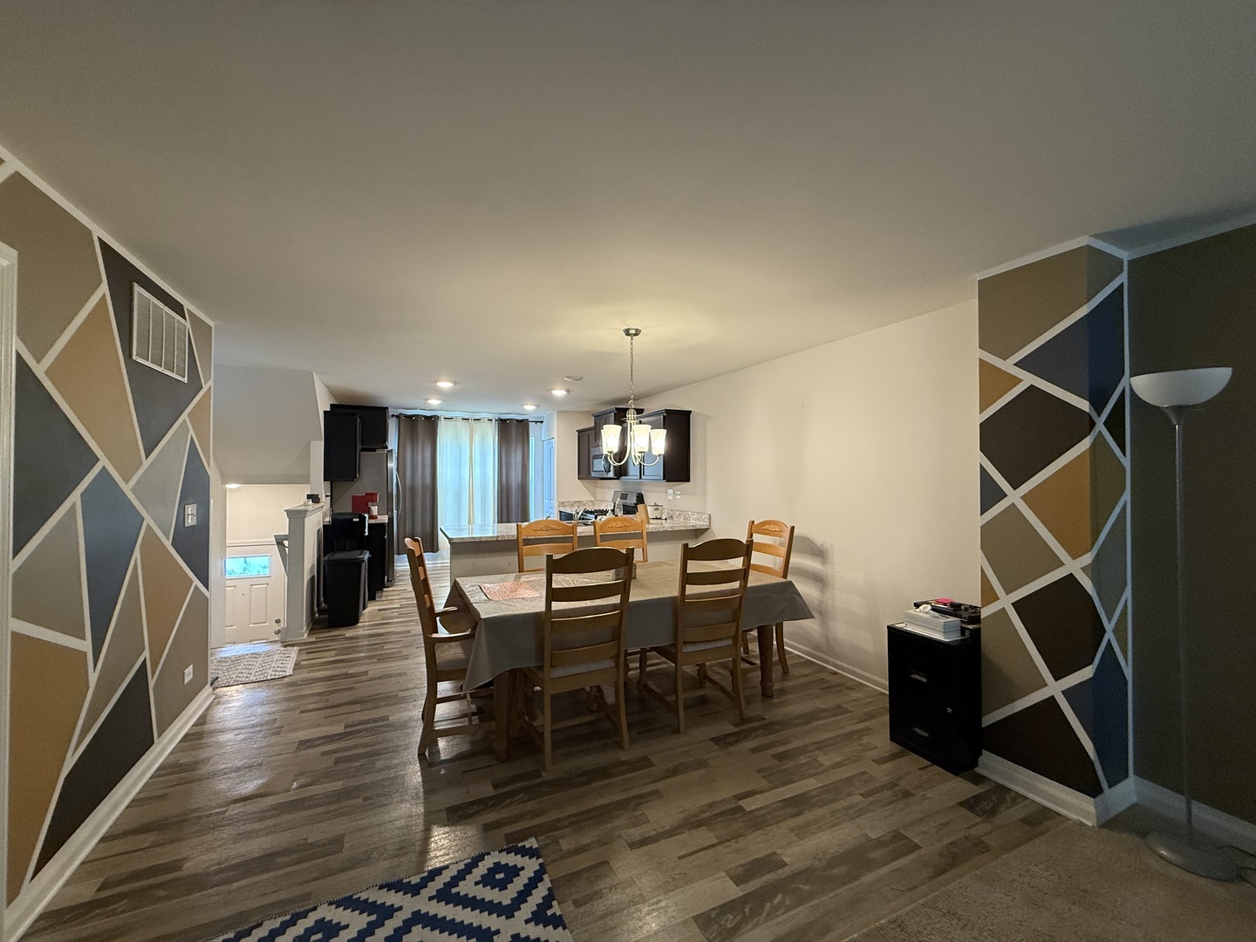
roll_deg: -0.5
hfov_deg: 102.1
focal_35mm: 14
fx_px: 508
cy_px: 471
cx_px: 628
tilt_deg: +0.5
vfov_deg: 85.7
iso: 250
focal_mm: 2.22
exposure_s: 1/60
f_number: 2.2
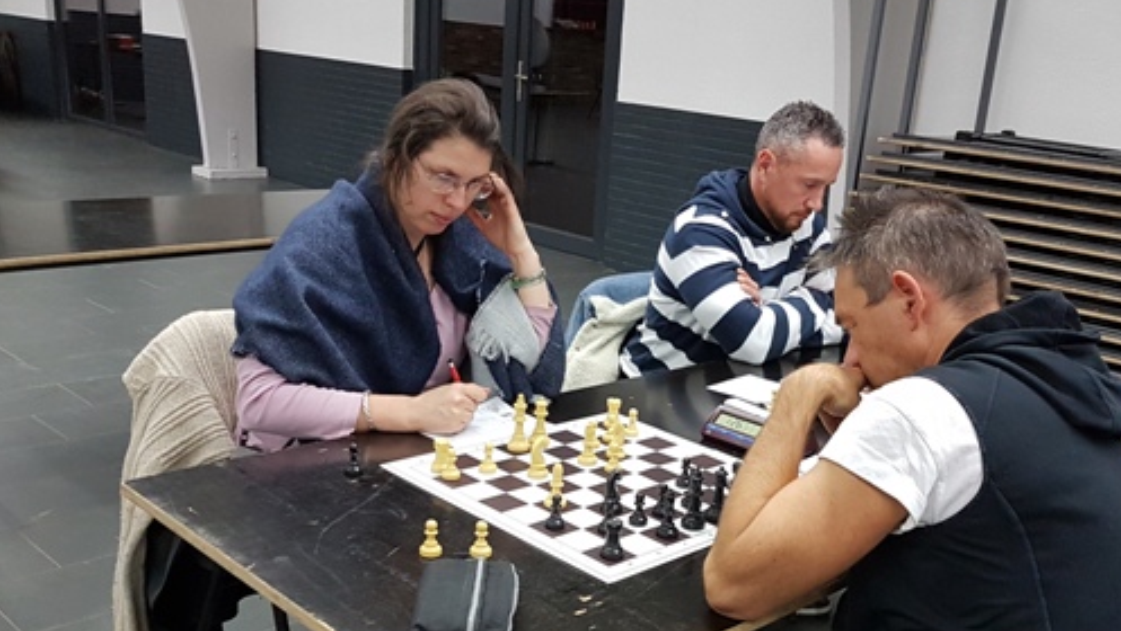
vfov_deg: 30.8
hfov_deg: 52.6
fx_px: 1130
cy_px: 457
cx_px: 635
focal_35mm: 38
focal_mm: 4.2
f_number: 1.7
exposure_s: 1/50
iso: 200
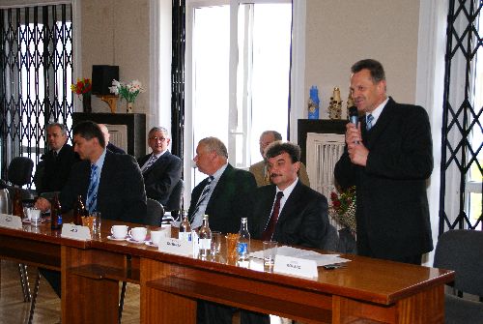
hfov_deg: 37.8
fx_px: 705
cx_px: 242
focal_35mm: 52
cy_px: 162
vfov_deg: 25.8
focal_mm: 35
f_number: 4.5
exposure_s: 1/160
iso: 400
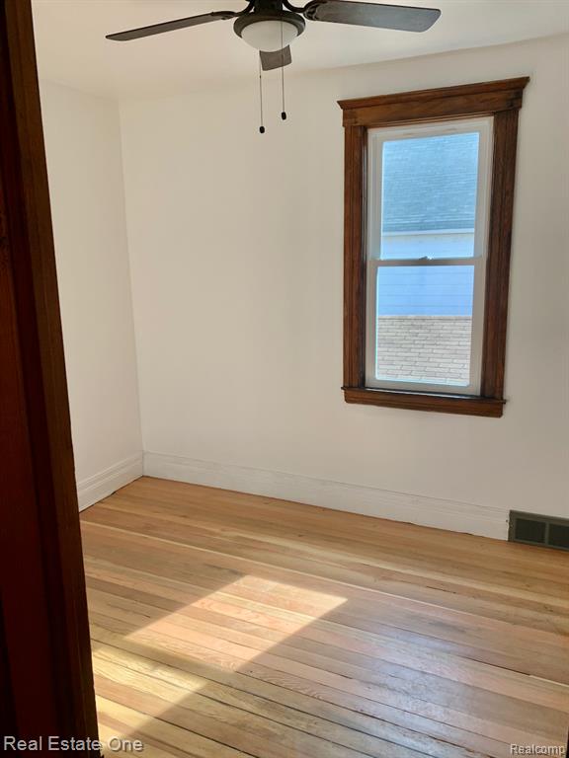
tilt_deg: -7.1
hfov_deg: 53.1
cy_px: 379
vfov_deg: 67.3
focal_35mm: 26
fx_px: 570
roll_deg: +2.2
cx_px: 284
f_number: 1.8
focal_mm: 4.25
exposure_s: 1/121
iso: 40
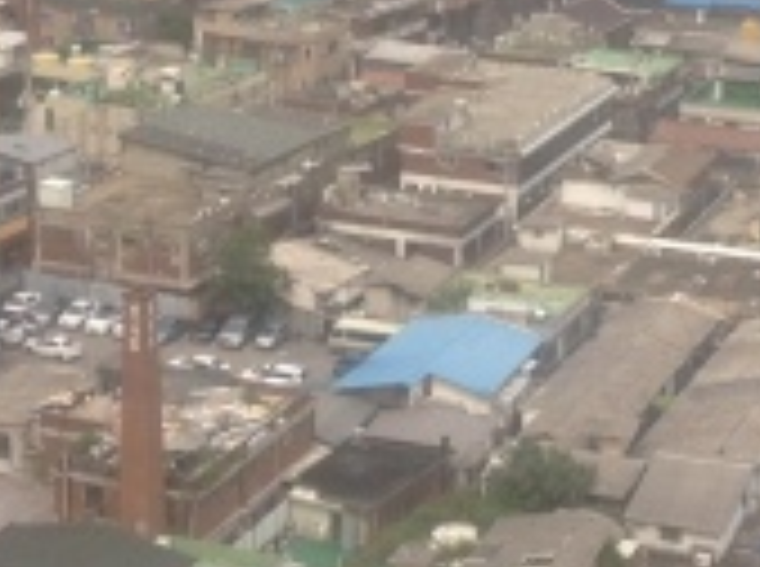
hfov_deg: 14.6
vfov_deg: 10.9
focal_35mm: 135
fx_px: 2958
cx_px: 468
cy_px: 160
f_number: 2.4
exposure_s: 1/1623
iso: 50
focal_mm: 4.28
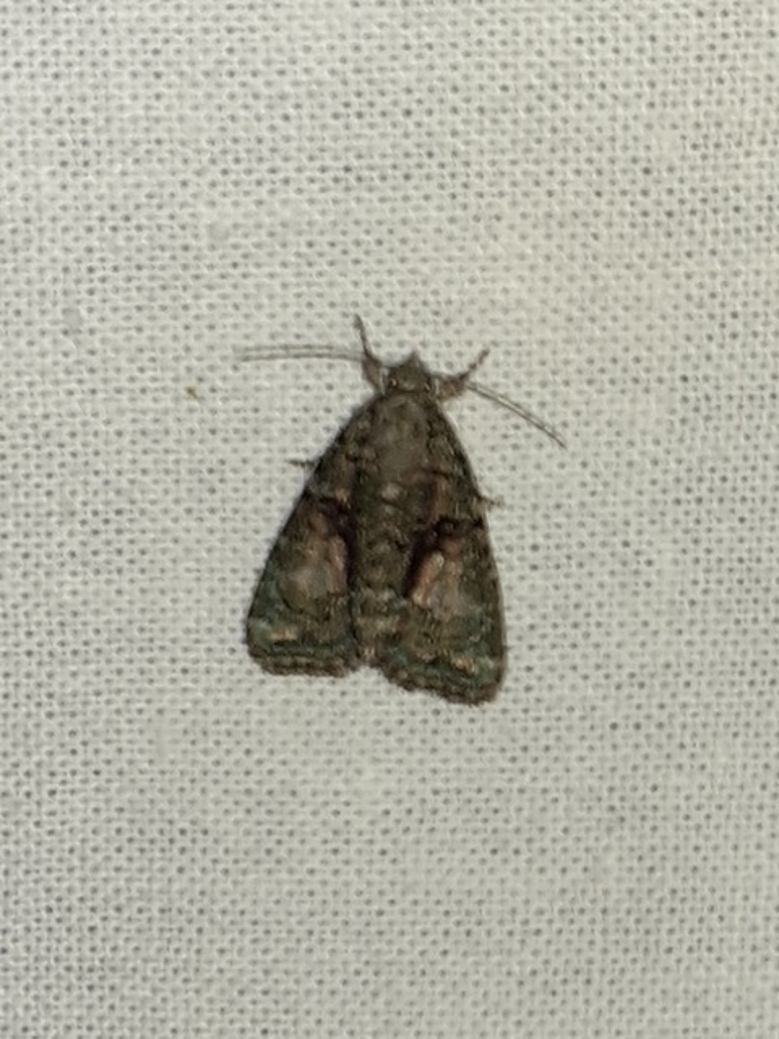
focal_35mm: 27
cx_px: 390
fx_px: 810
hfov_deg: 51.4
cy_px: 520
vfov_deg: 65.3
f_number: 1.9
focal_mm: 3.6
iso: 320
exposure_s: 1/25
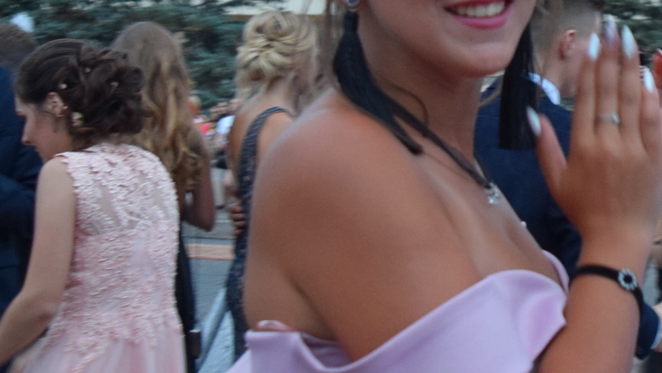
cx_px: 676
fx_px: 1528
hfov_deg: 23.3
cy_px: 59
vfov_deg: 13.8
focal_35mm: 87
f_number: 4
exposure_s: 1/60
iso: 720
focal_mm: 18
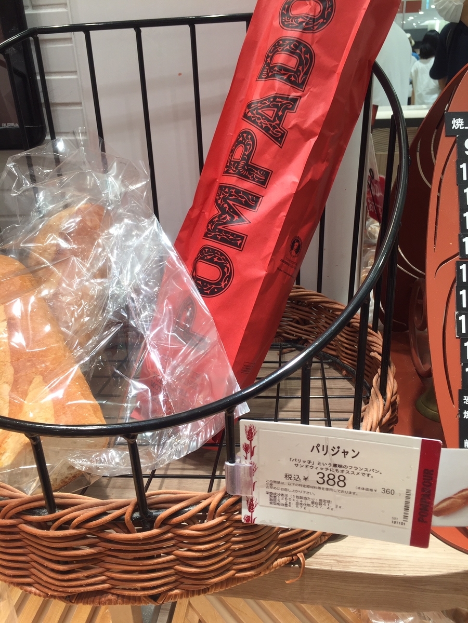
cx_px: 234
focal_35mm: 29
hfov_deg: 48.2
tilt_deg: -23.3
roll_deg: +1.9
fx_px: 523
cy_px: 312
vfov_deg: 61.7
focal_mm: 4.15
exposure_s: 1/60
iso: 32
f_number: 2.2
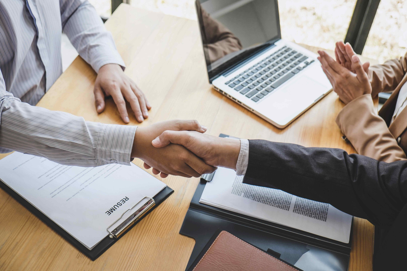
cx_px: 204
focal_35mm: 43
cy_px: 136
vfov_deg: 31.2
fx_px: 486
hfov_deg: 45.4
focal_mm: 28.9
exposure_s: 1/100
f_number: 3.2
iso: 200
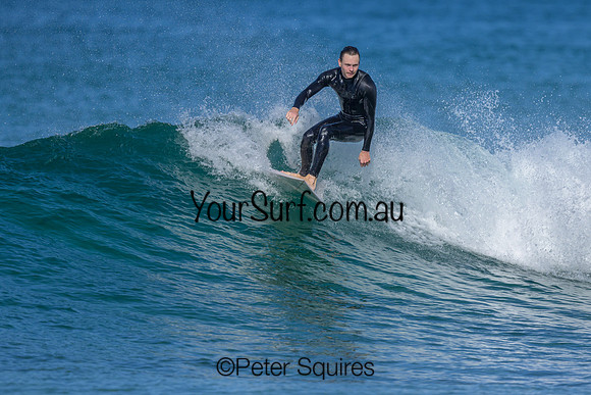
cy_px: 175
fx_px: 17946
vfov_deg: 1.3
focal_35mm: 1093
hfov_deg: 1.9
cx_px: 348
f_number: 6.3
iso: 220
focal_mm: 800
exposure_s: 1/2000
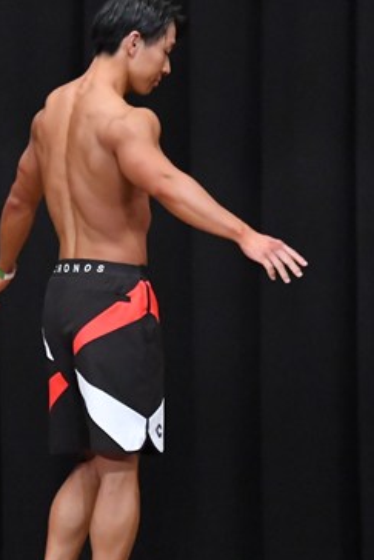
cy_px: 286
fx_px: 7457
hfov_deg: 2.9
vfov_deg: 4.3
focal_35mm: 479
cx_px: 16
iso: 8000
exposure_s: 1/400
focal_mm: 150
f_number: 5.6
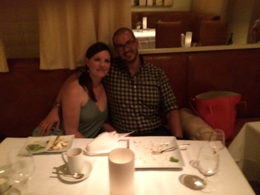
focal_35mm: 30
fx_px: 225
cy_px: 98
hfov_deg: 60.0
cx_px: 130
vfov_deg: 46.8
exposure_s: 1/15
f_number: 2.2
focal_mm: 4.12
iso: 1600
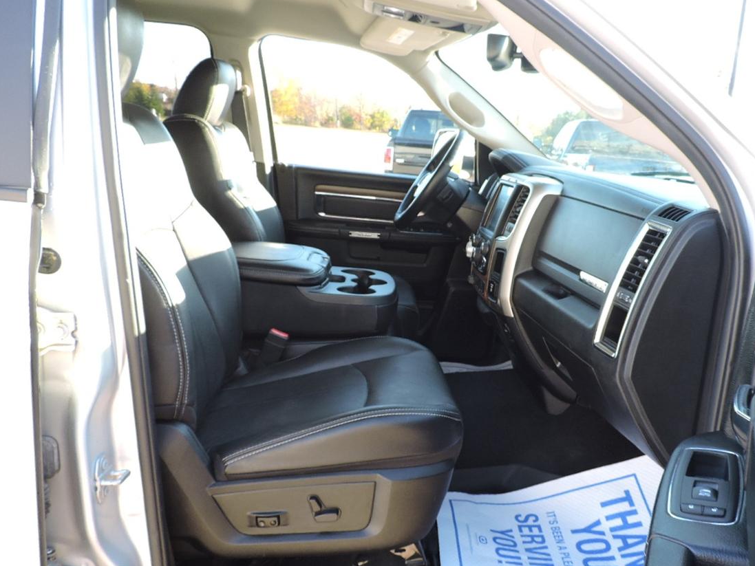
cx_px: 438
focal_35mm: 28
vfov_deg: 49.7
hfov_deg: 63.1
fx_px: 611
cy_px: 308
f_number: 3
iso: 100
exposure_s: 1/40
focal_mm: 4.3
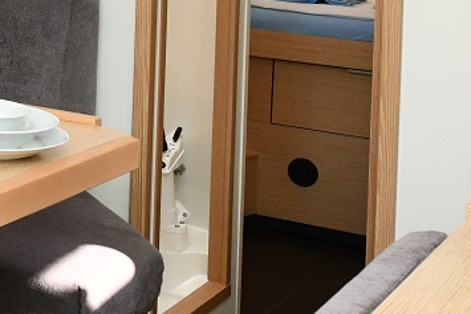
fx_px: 1400
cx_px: -330
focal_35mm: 107
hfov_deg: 16.5
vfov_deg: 12.3
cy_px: -125
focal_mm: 19
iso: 1250
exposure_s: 1/125
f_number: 5.6
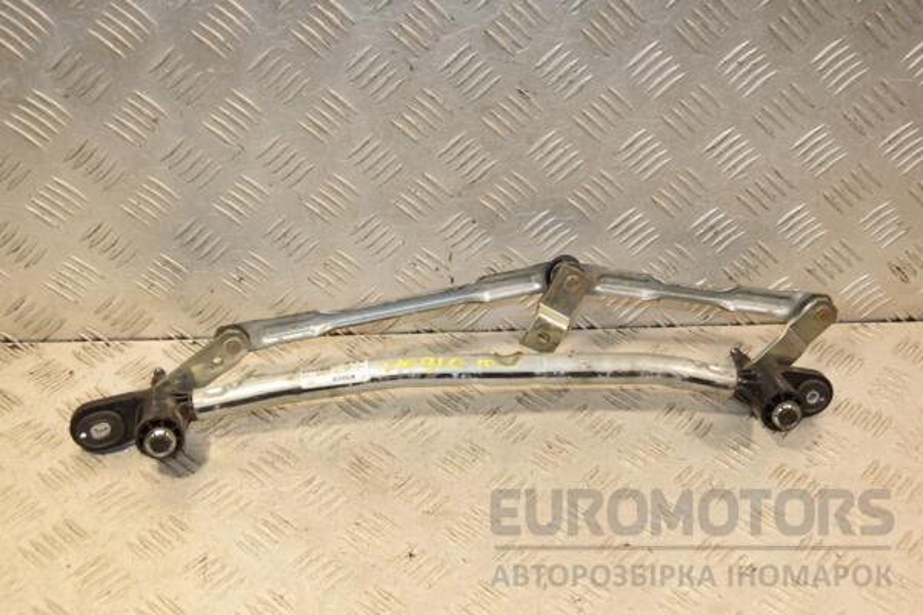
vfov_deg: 26.5
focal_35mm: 51
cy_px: 308
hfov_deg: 38.9
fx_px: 1307
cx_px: 462
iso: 800
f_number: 7.1
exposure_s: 1/200
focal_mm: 34
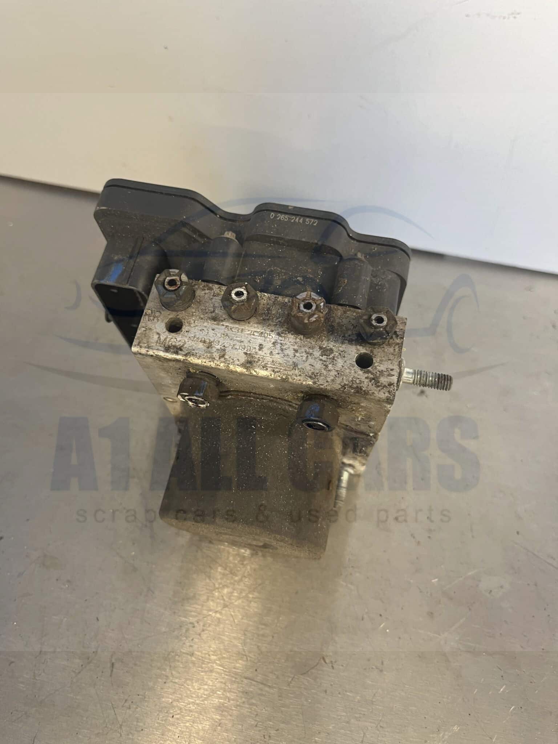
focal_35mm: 26
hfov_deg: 53.1
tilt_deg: -47.4
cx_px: 279
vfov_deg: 67.3
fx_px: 559
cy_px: 372
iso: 160
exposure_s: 1/50
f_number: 1.6
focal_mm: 5.1
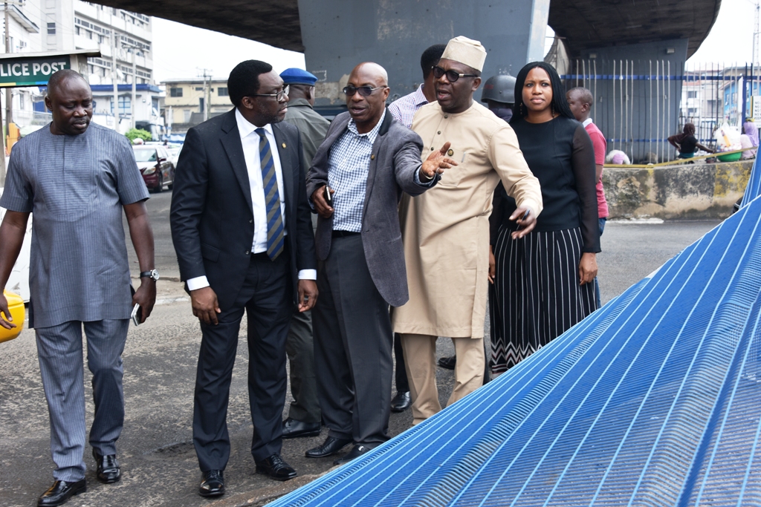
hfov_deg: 36.2
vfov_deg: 24.6
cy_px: 254
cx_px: 380
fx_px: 1163
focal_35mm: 55
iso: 320
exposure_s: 1/125
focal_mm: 55
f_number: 7.1
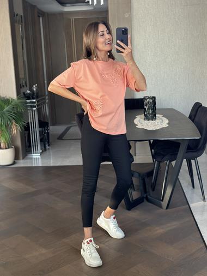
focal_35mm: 48
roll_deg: +2.6
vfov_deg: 39.6
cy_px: 138
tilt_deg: -18.9
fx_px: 382
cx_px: 104
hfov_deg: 30.3
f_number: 1.78
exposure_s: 1/60
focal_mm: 6.86
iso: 200
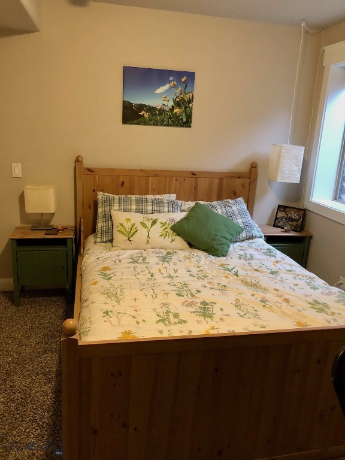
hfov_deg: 49.7
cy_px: 230
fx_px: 372
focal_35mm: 28
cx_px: 172
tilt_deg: -14.0
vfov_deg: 63.4
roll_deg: -3.0
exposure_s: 1/15
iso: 80
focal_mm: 4
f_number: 1.8
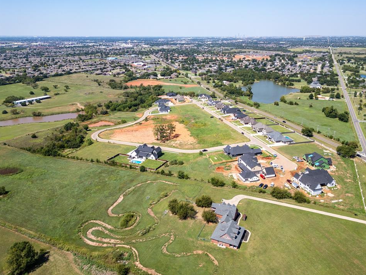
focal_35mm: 26
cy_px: 128
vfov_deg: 53.0
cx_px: 198
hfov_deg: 67.2
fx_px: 275
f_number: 1.7
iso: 100
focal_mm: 6.72
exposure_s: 1/2500
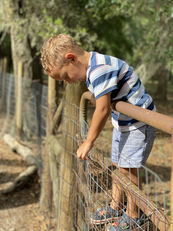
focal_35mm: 52
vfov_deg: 36.8
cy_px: 116
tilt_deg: -5.3
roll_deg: -3.4
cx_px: 86
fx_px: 347
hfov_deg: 28.0
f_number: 2
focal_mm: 6
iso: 20
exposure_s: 1/287
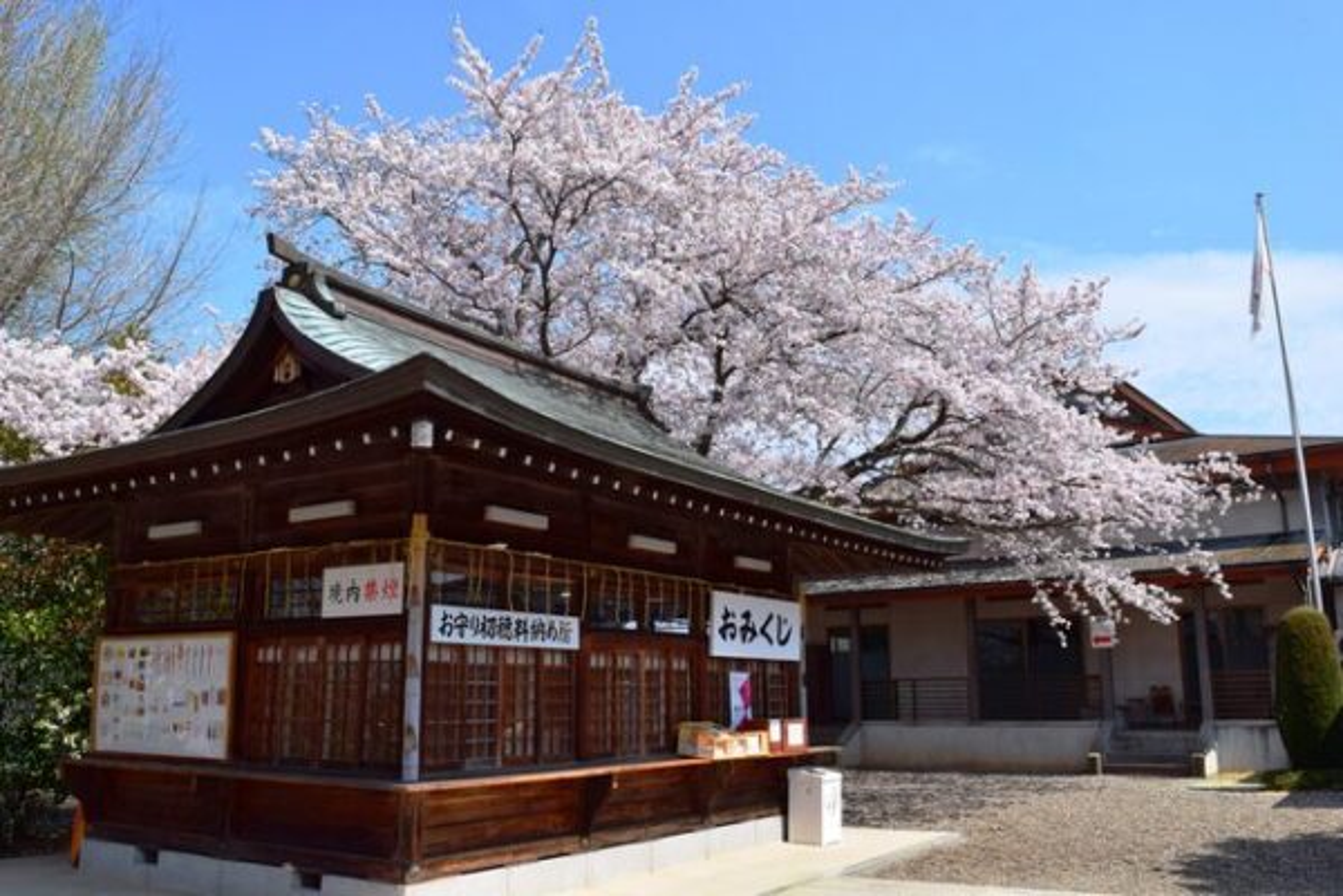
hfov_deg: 61.9
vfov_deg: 43.6
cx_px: 672
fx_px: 1119
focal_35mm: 30
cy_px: 448
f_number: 11
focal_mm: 20
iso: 400
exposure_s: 1/500
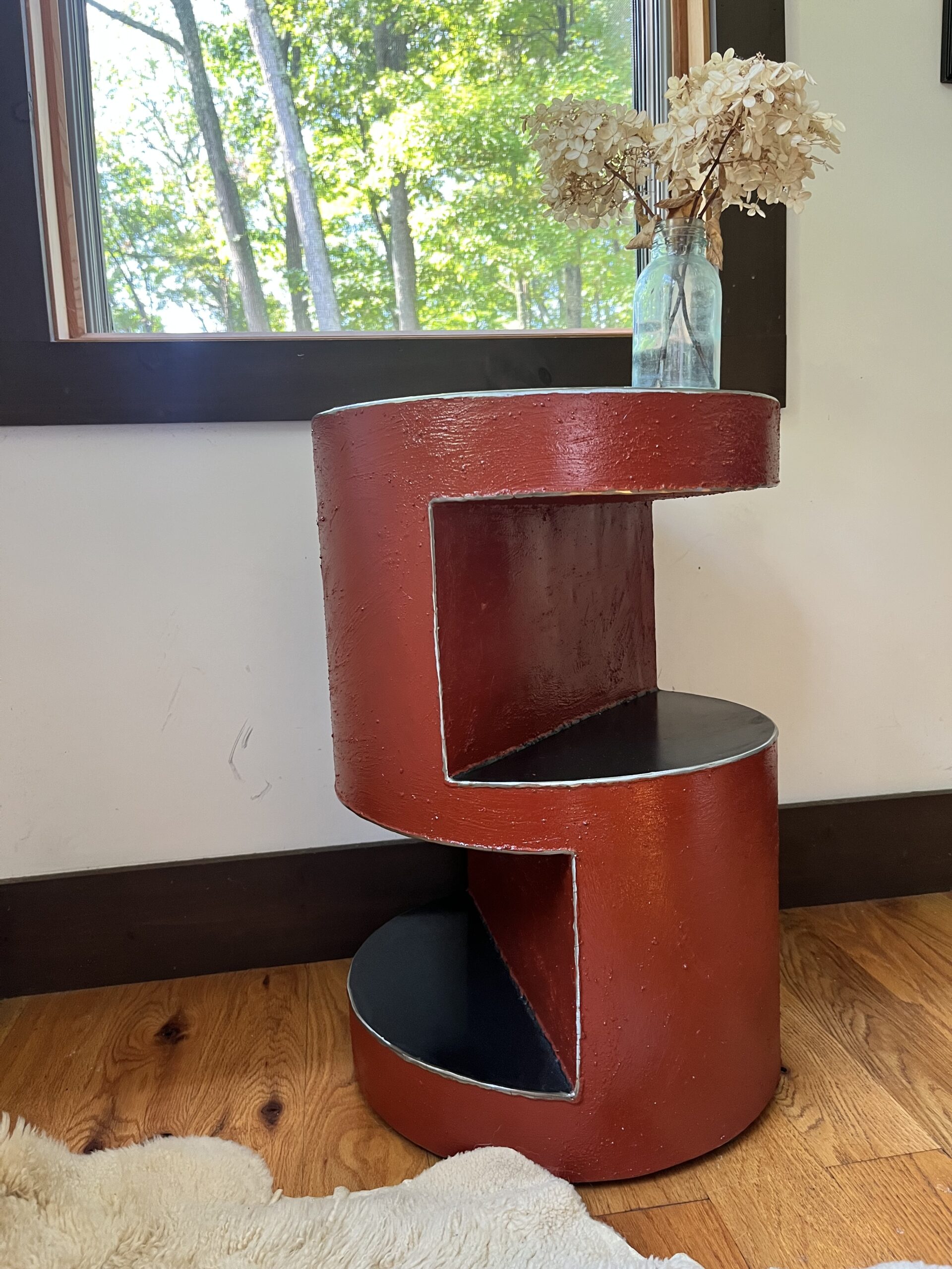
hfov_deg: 53.1
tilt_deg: -9.6
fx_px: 953
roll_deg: +3.5
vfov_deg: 67.3
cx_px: 476
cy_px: 634
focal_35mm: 26
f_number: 1.6
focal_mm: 5.1
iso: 160
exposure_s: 1/60
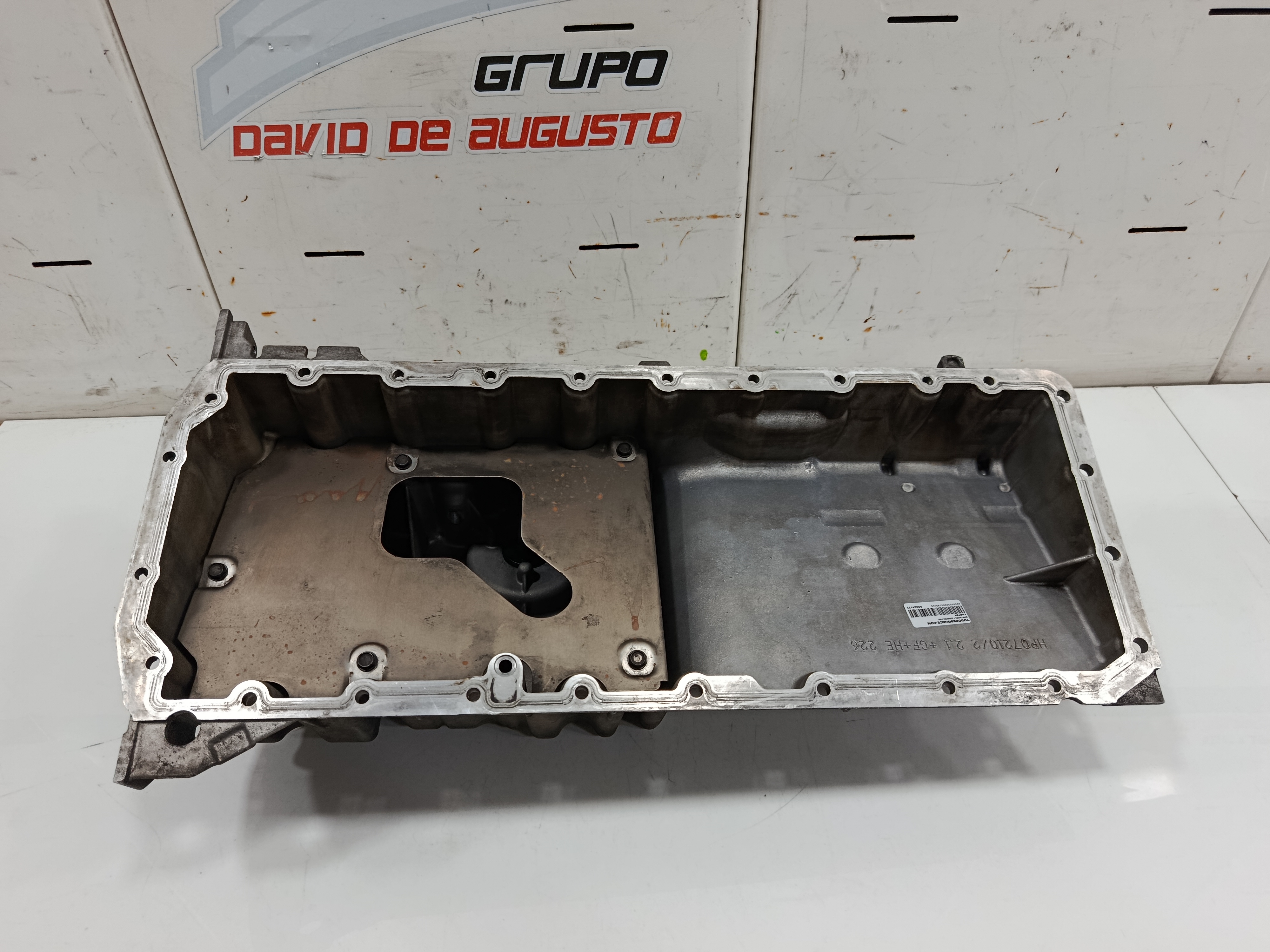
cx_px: 635
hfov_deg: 71.6
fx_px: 881
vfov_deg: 56.8
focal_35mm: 24
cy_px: 476
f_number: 1.7
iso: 590
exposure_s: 1/50
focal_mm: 5.24
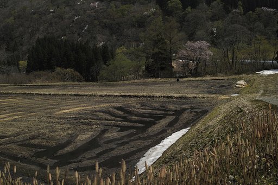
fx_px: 347
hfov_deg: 43.6
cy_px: 92
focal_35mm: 45
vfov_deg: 29.8
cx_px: 139
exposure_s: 1/320
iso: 100
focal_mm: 30
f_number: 10
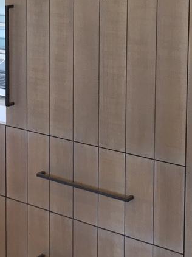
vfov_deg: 21.7
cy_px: 16
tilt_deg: -6.0
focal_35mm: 88
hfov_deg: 16.5
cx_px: 15
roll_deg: +0.0
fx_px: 651
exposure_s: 1/30
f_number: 2.2
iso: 64
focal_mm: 4.15
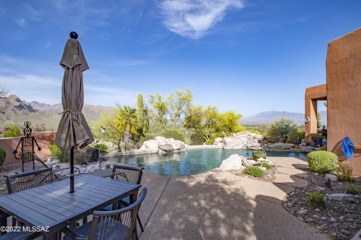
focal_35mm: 17
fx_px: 173
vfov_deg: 69.7
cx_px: 180
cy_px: 120
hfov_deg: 92.4
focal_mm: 11.5
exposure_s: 1/1600
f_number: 14
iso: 400
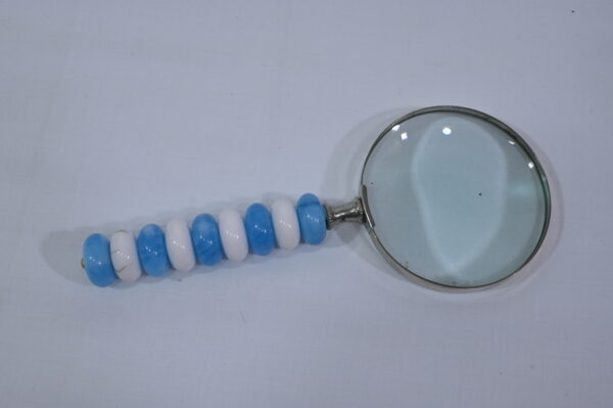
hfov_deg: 45.5
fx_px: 732
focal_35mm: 43
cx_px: 306
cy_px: 204
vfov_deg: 31.1
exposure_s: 1/125
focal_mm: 43
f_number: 10
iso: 640
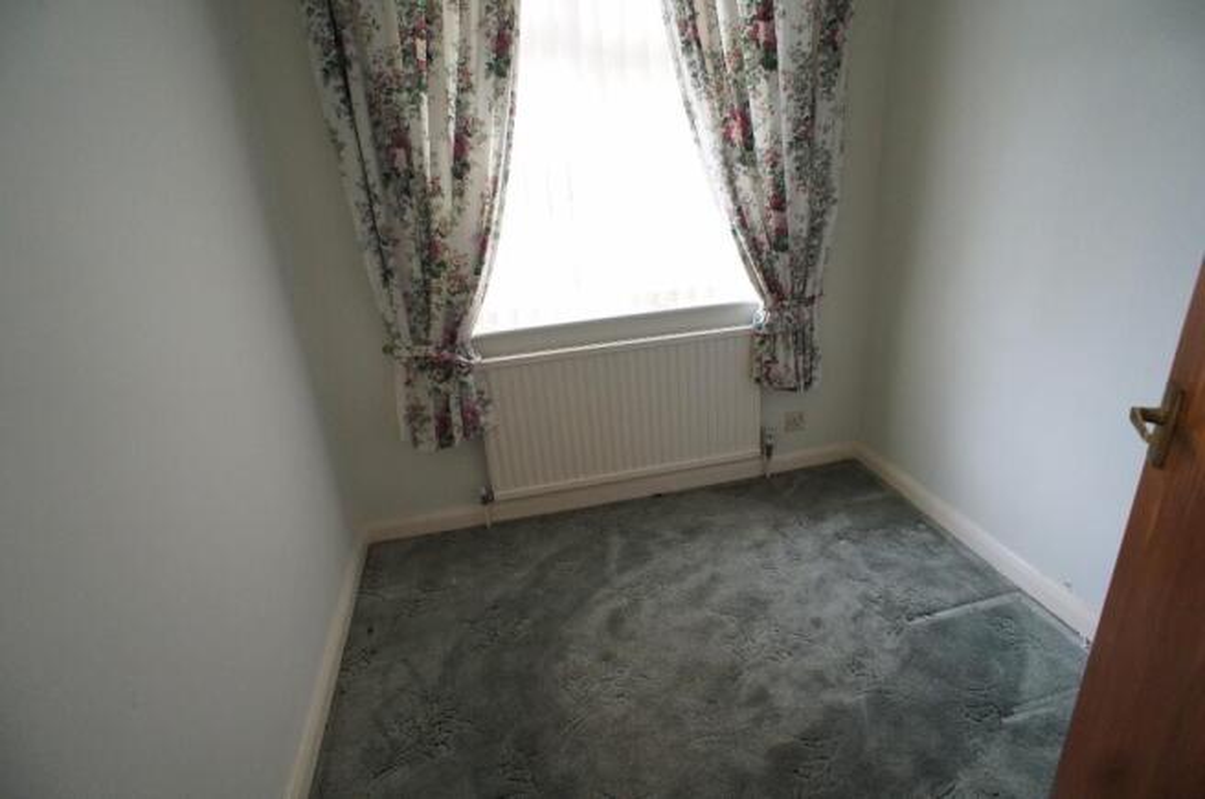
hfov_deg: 73.8
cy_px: 400
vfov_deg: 53.0
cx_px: 602
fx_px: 802
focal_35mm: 24
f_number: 4
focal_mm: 16
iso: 1250
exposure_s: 1/160
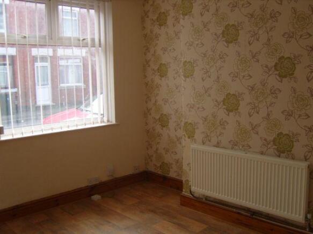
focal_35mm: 35
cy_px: 117
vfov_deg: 40.7
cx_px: 156
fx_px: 316
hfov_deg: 52.6
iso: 80
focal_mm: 7.4
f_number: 2.8
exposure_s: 1/180
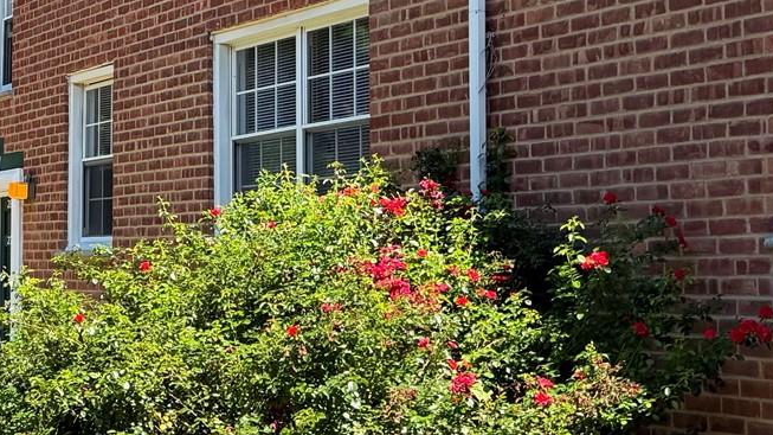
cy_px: 95
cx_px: -140
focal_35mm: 82
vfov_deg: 14.7
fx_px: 1680
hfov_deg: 23.8
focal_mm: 6.76
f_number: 1.78
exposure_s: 1/1770
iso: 100
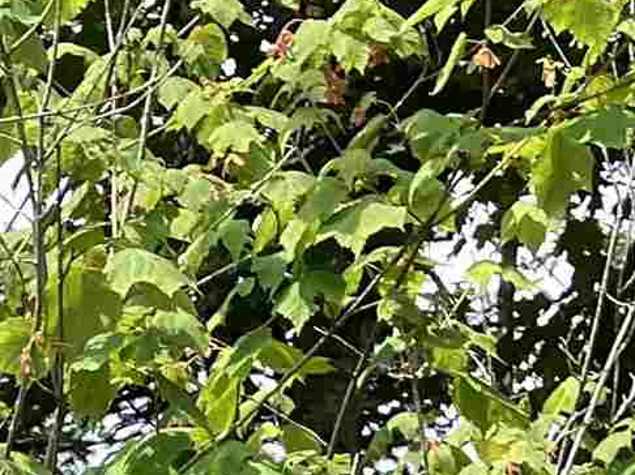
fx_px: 3245
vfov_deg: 7.4
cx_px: -794
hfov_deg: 10.0
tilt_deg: +8.7
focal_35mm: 177
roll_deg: -1.0
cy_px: 1443
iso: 32
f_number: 1.8
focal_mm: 3.99
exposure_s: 1/1080
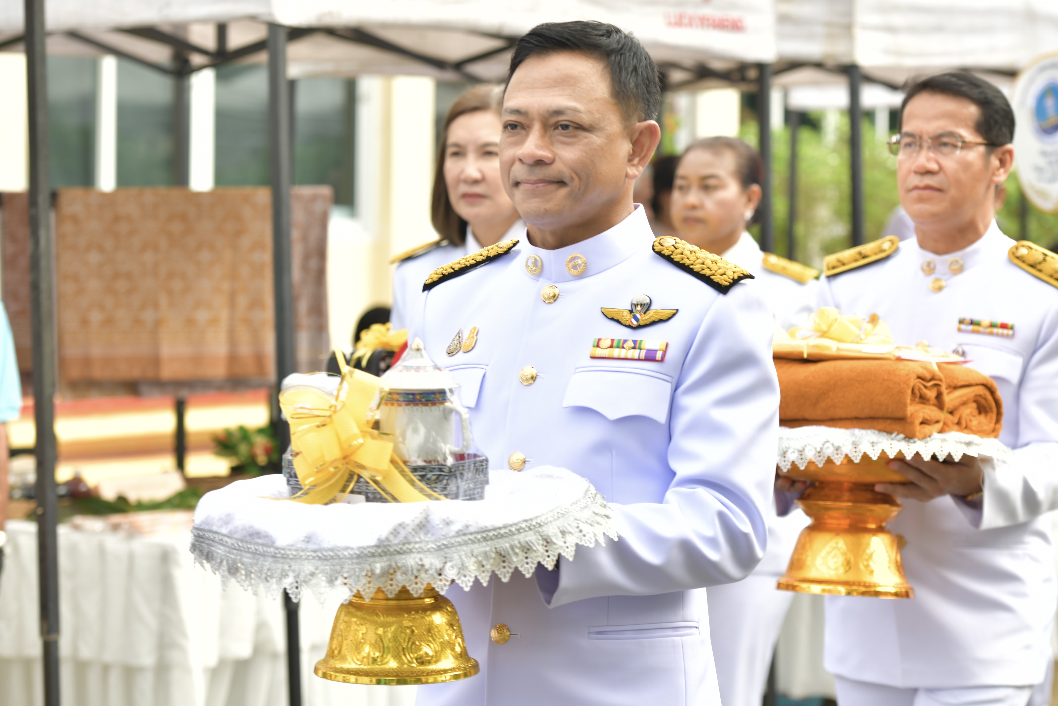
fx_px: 2880
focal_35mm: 98
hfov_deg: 20.8
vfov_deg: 14.0
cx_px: 529
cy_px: 353
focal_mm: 98
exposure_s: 1/160
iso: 64
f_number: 5.6
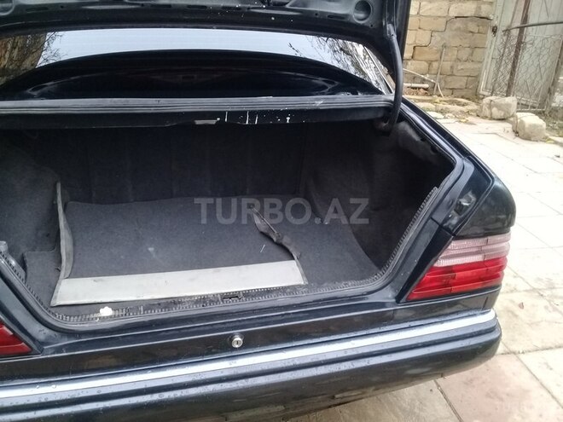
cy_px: 211
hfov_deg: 58.4
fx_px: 504
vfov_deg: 45.4
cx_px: 282
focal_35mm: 31
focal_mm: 3.3
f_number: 2.2
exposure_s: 1/40
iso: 160
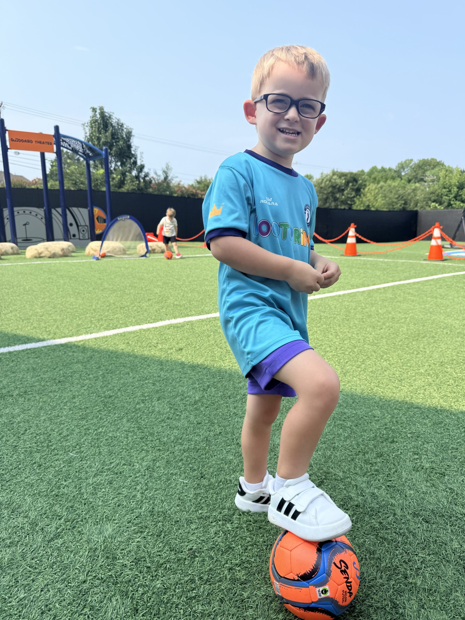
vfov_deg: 71.6
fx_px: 430
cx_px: 232
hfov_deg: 56.8
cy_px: 310
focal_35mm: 24
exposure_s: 1/2703
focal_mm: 6.76
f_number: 1.78
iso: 80
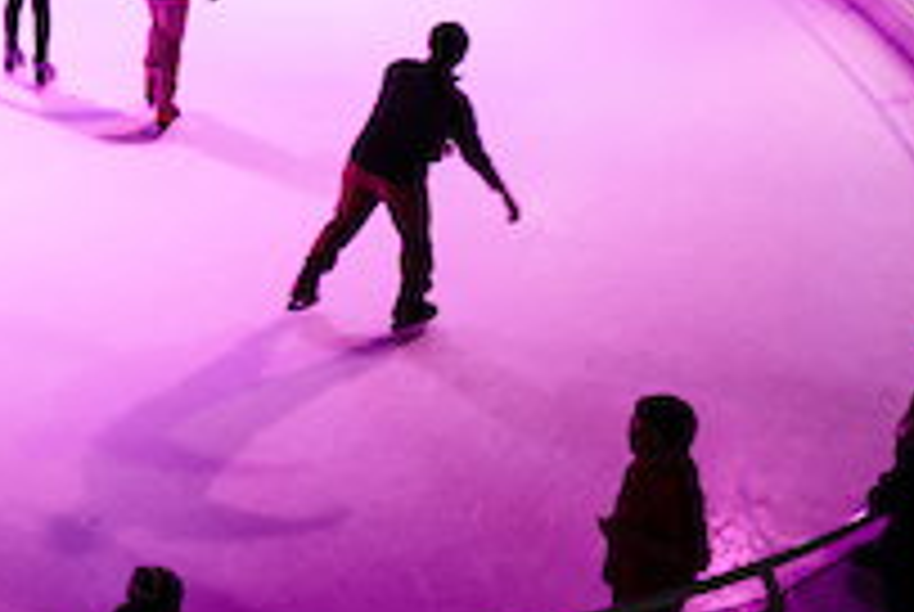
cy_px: -223
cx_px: -405
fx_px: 1805
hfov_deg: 23.5
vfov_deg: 17.8
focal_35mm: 71
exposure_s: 1/50
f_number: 2.8
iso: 3200
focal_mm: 24
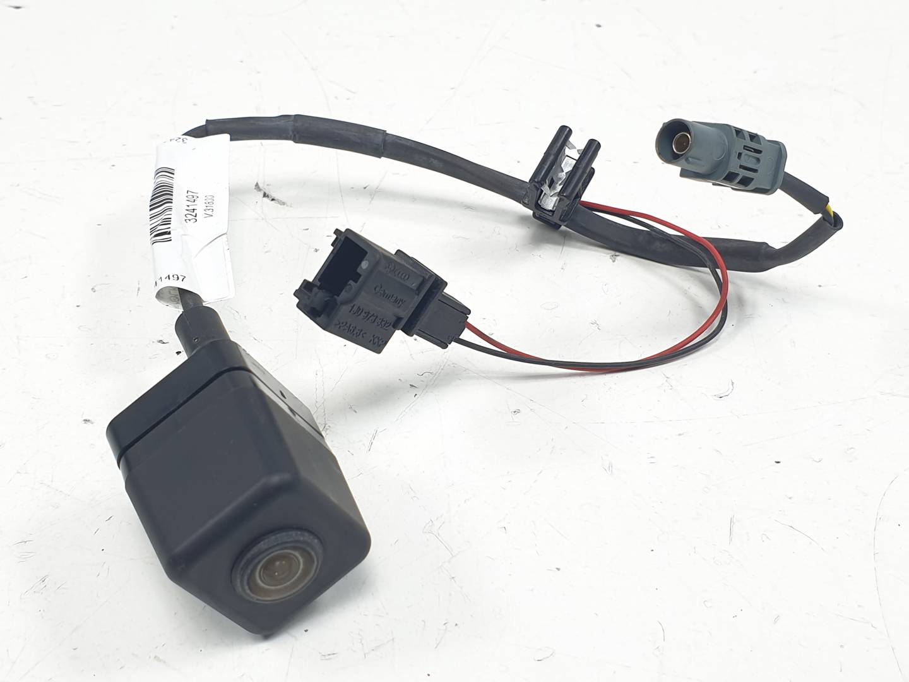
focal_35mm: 26
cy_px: 341
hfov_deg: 67.3
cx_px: 454
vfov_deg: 53.1
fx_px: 683
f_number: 2.4
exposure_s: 1/146
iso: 50
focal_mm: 4.3
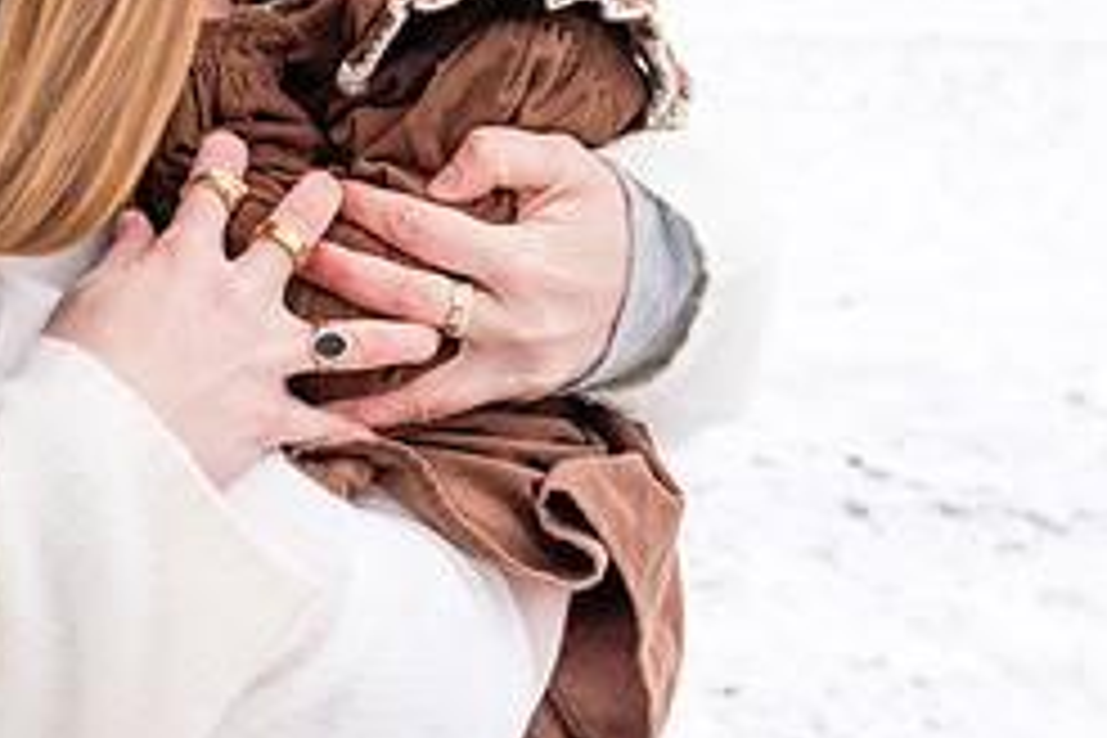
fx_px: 4059
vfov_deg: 10.3
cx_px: 194
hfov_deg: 15.4
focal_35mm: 132
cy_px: 47
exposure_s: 1/250
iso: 1000
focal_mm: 56
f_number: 8
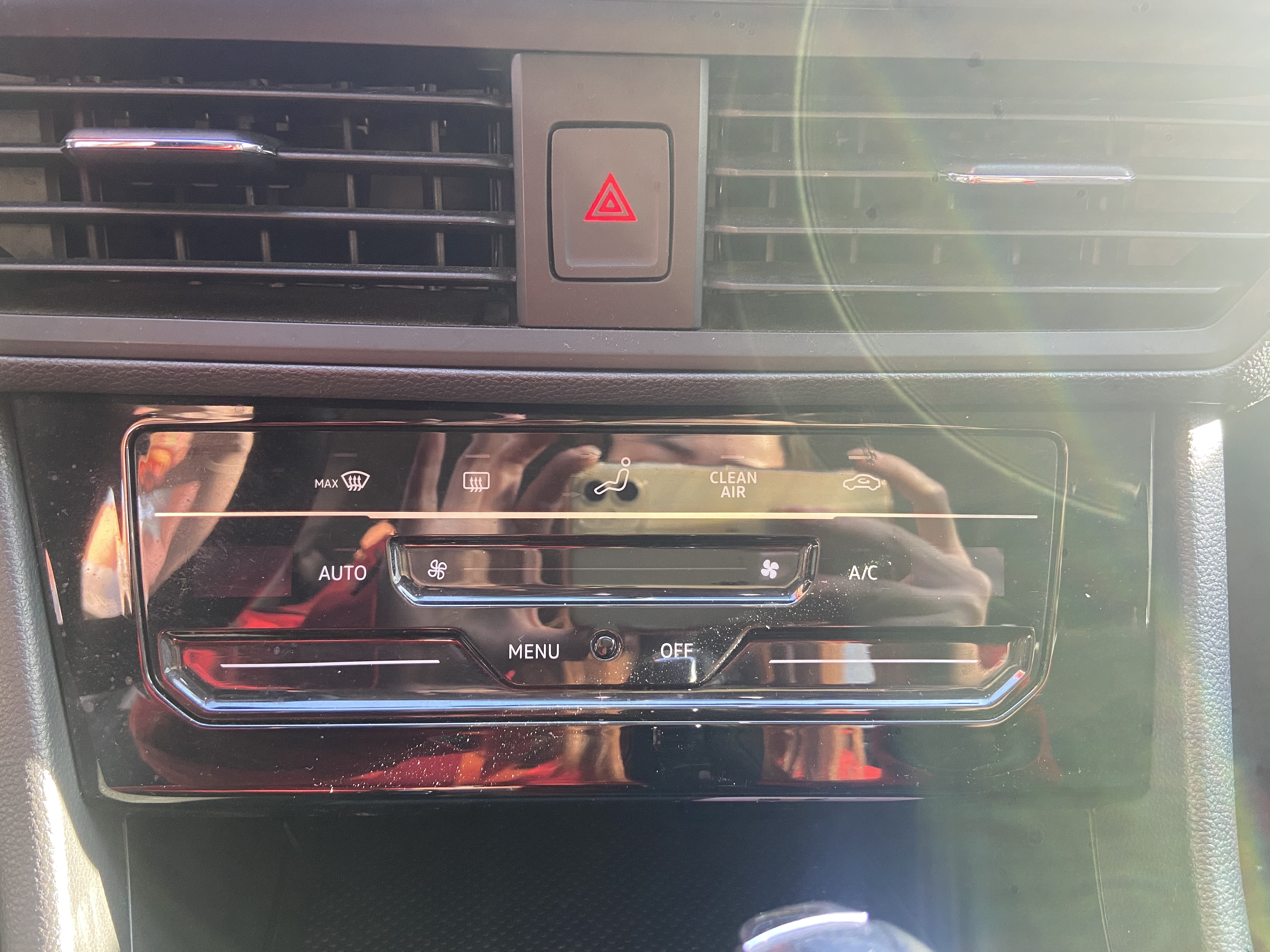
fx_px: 954
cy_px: 476
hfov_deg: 67.3
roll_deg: -1.7
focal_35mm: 26
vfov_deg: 53.1
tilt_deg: -29.2
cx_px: 635
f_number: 1.8
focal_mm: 4.25
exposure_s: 1/60
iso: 250
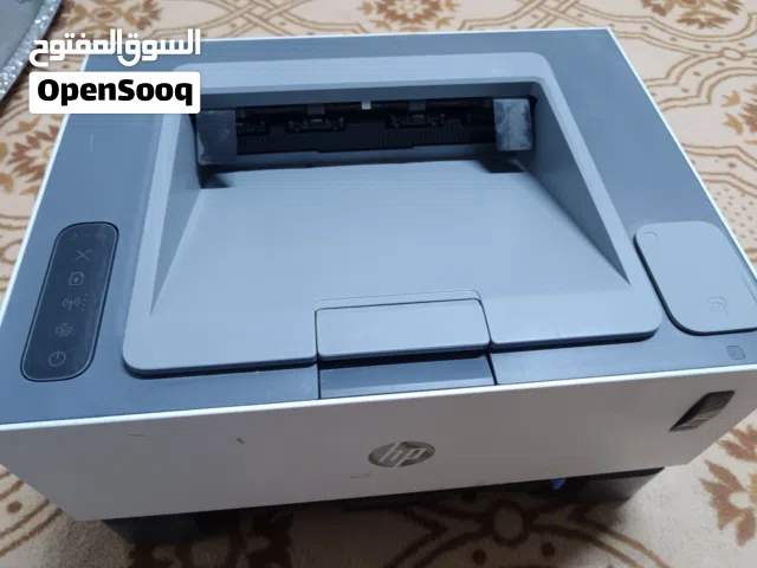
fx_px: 590
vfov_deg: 51.4
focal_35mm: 27
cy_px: 284
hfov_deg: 65.3
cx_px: 378
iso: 804
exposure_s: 1/25
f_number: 1.9
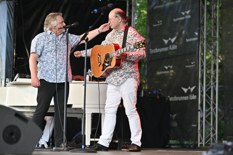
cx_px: 116
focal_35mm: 112
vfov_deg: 12.2
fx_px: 724
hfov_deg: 18.3
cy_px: 78
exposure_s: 1/500
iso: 320
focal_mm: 112
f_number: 2.8
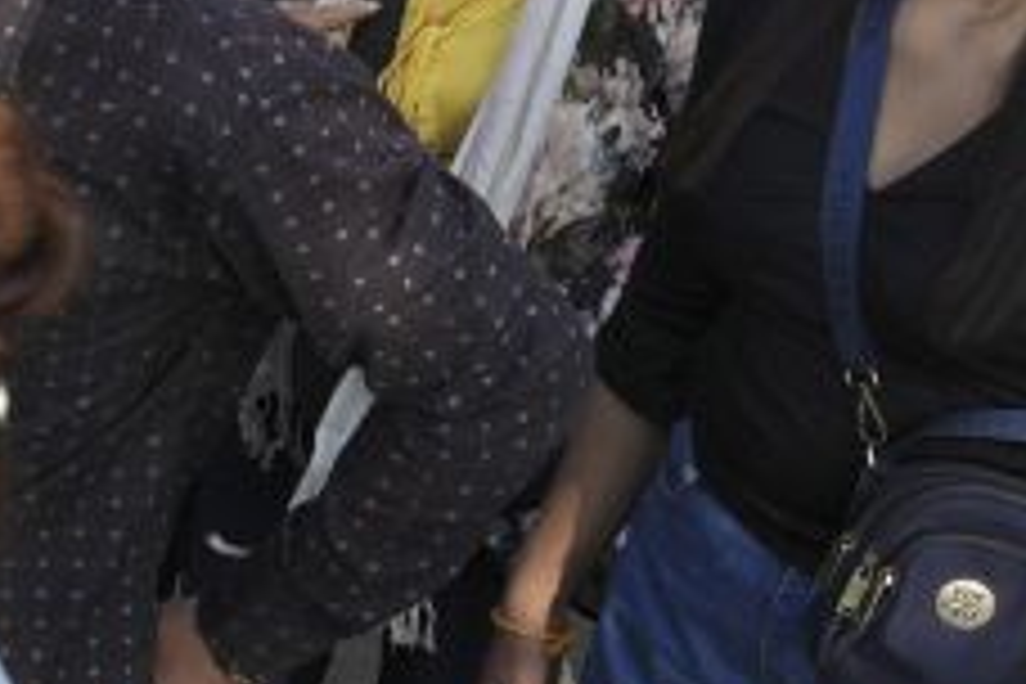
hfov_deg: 18.1
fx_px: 2479
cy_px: 158
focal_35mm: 87
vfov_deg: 15.6
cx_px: -860
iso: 100
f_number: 10
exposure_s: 1/160
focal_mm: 16
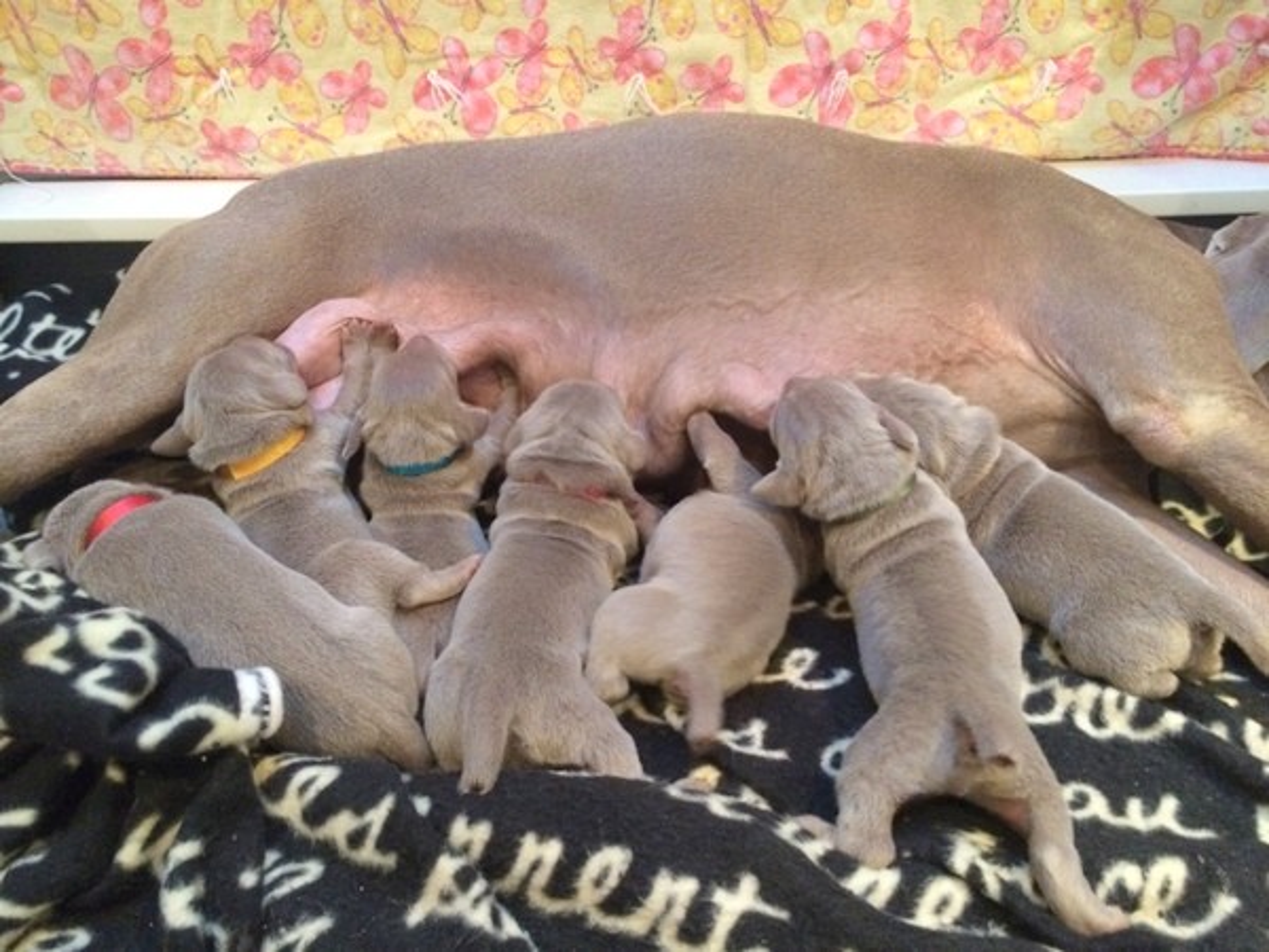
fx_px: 1100
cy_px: 476
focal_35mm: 30
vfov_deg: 46.8
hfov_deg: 60.0
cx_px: 634
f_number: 2.2
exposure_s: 1/15
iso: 400
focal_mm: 4.12
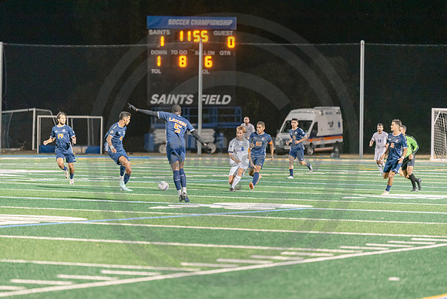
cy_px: 150
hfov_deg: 10.3
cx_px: 224
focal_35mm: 200
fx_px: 2484
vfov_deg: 6.9
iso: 3200
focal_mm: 200
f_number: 2.8
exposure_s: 1/500
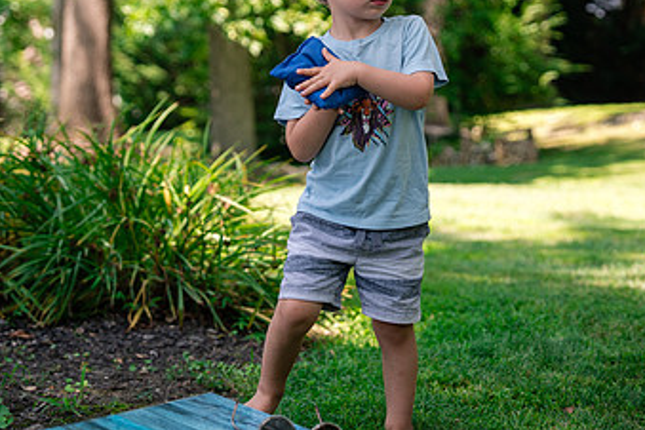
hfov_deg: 22.8
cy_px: 115
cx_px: 400
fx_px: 1594
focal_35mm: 89
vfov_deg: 15.3
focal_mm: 52
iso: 250
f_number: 2.8
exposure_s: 1/800
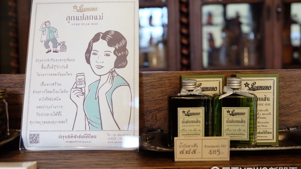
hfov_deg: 50.5
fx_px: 319
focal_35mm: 40
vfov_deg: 29.7
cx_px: 151
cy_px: 81
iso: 640
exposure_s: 1/26
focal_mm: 25.4
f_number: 3.2
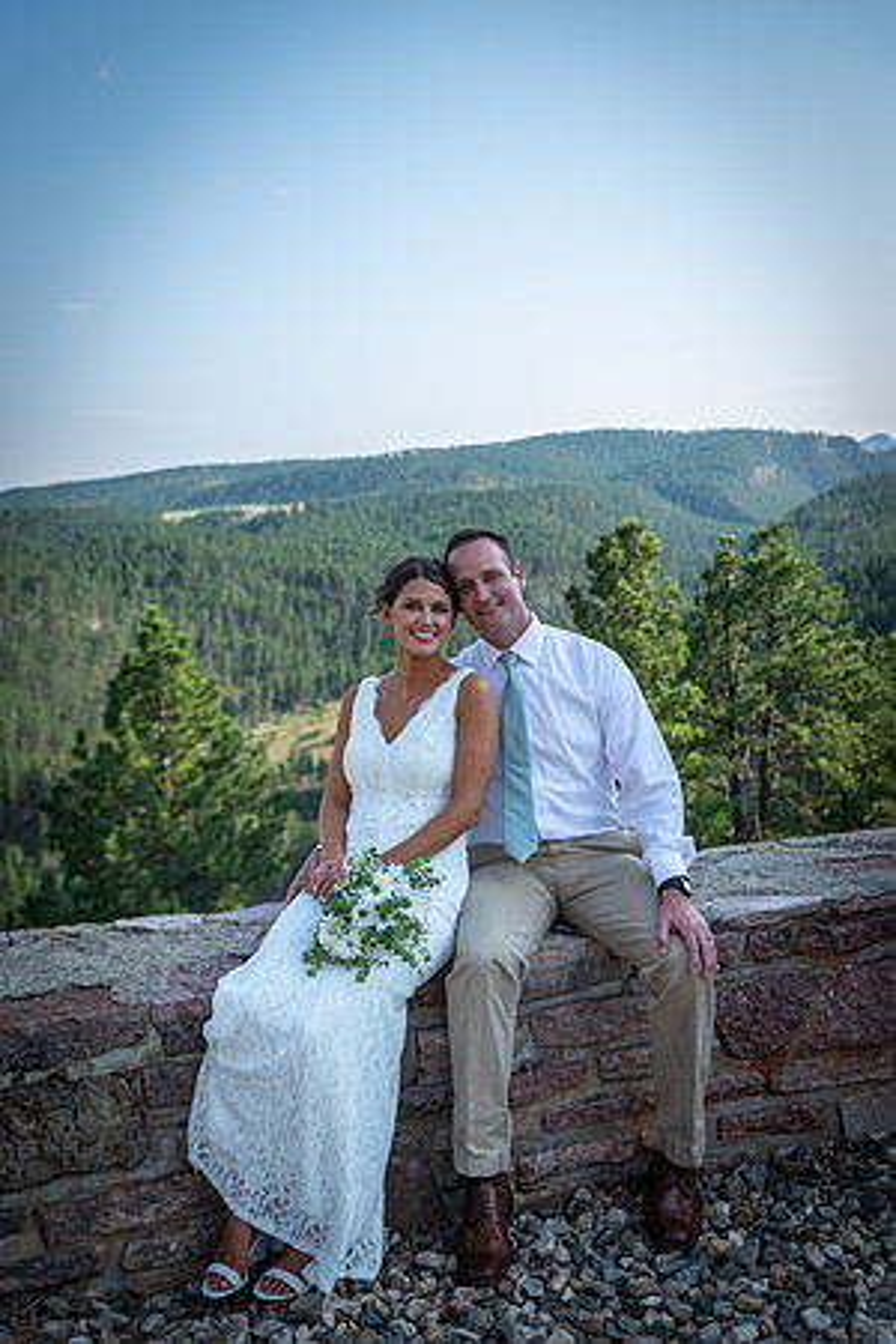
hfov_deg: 33.4
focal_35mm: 40
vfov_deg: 48.5
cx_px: 448
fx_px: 1493
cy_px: 672
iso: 80
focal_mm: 40
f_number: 3.5
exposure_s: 1/500
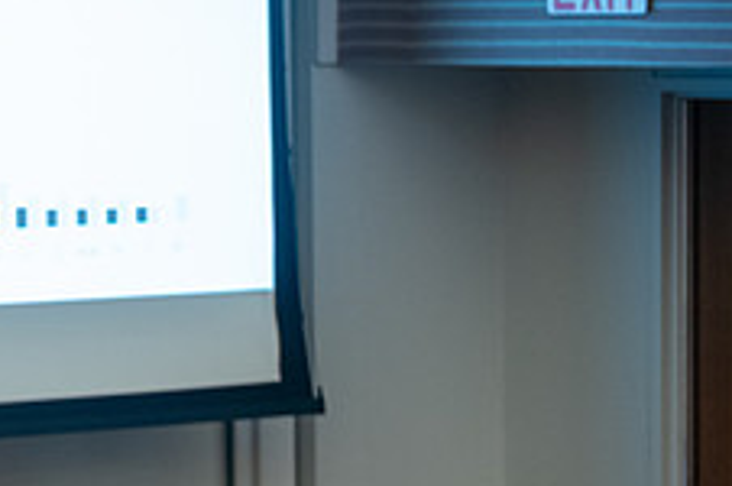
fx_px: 6518
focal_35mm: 321
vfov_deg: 4.3
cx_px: -110
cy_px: 567
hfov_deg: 6.4
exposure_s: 1/160
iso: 2000
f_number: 2.8
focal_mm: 125
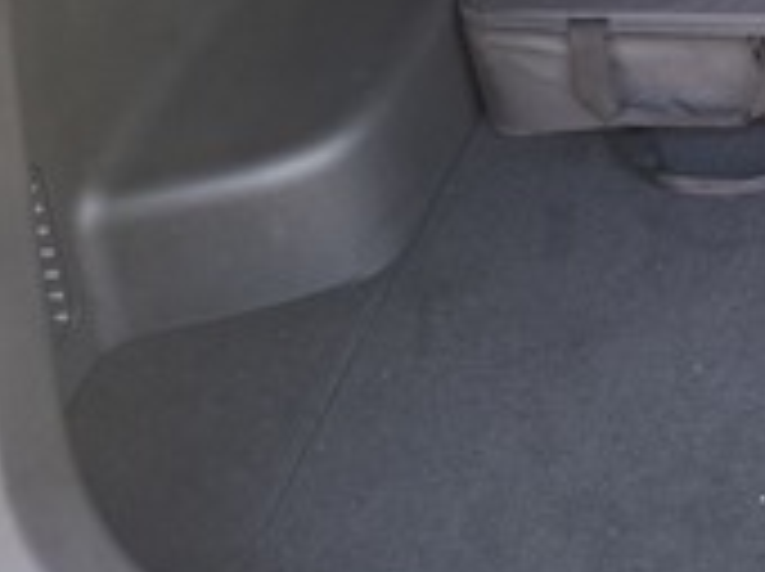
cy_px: -38
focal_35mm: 62
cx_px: 1019
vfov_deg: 22.4
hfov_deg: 26.2
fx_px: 1368
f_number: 1.8
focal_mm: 5.54
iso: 64
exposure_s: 1/100
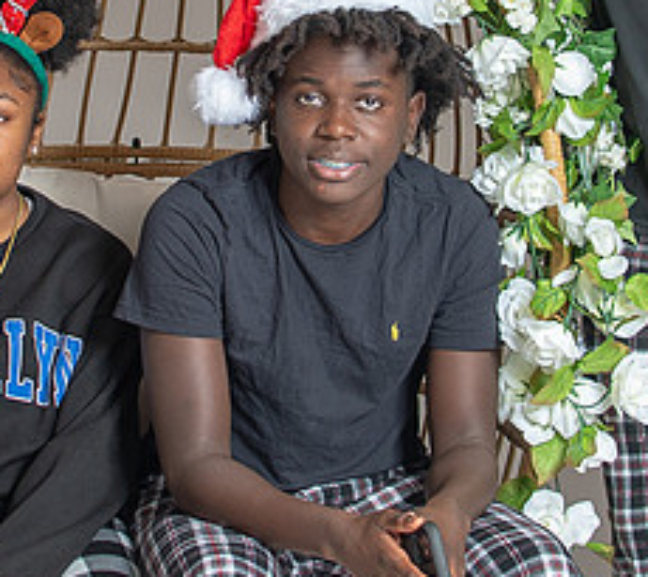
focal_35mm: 137
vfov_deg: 11.9
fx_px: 2748
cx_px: 236
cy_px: 53
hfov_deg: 13.4
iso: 100
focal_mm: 35
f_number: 3.2
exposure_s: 1/250
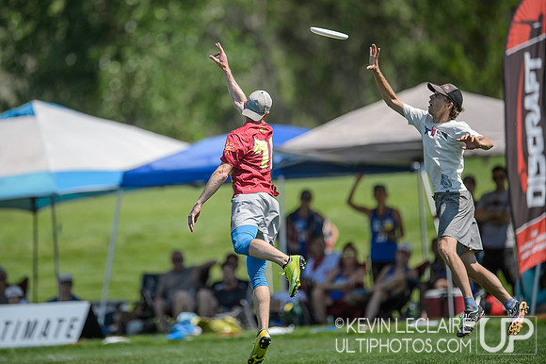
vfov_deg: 3.0
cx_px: 238
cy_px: 158
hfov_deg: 4.6
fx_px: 6846
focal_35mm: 452
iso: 160
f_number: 2.8
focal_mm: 400
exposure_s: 1/2500
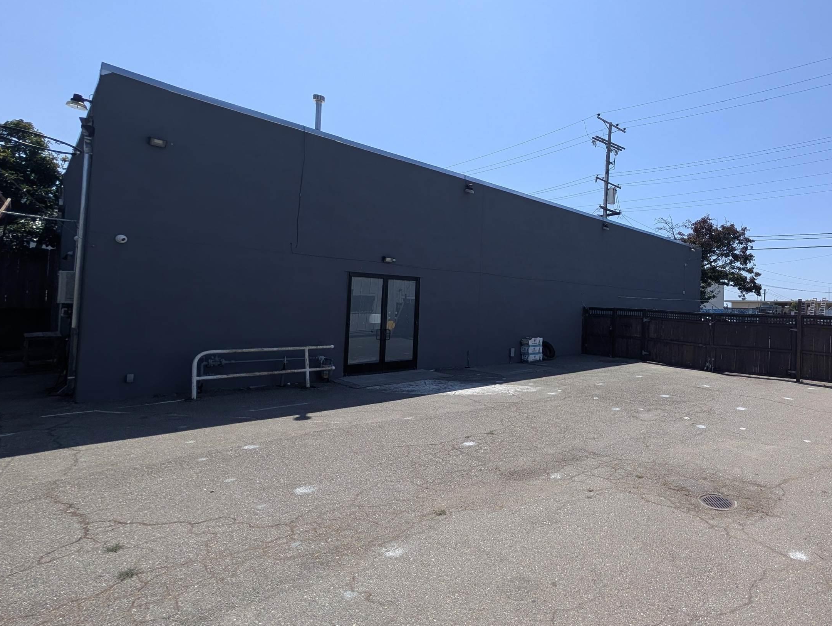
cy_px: 288
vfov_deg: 74.7
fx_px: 409
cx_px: 573
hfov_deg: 86.8
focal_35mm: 17
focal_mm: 2.02
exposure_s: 1/3247
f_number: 1.7
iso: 53
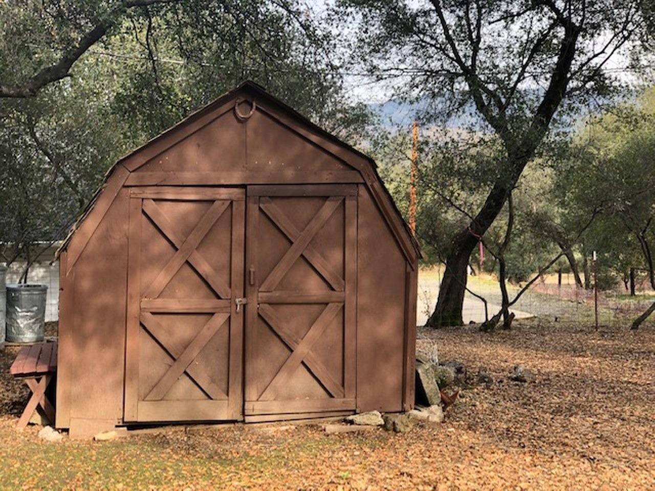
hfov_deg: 33.8
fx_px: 1079
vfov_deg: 25.7
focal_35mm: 57
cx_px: 328
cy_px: 246
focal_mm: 6.6
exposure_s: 1/121
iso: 25
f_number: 2.8
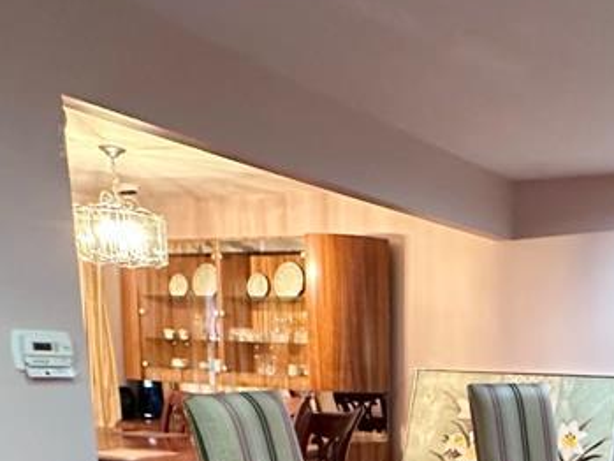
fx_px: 727
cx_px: 549
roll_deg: +1.6
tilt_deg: -13.5
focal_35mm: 41
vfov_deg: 30.3
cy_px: 543
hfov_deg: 42.1
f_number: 2.2
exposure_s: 1/60
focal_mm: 2.22
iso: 640
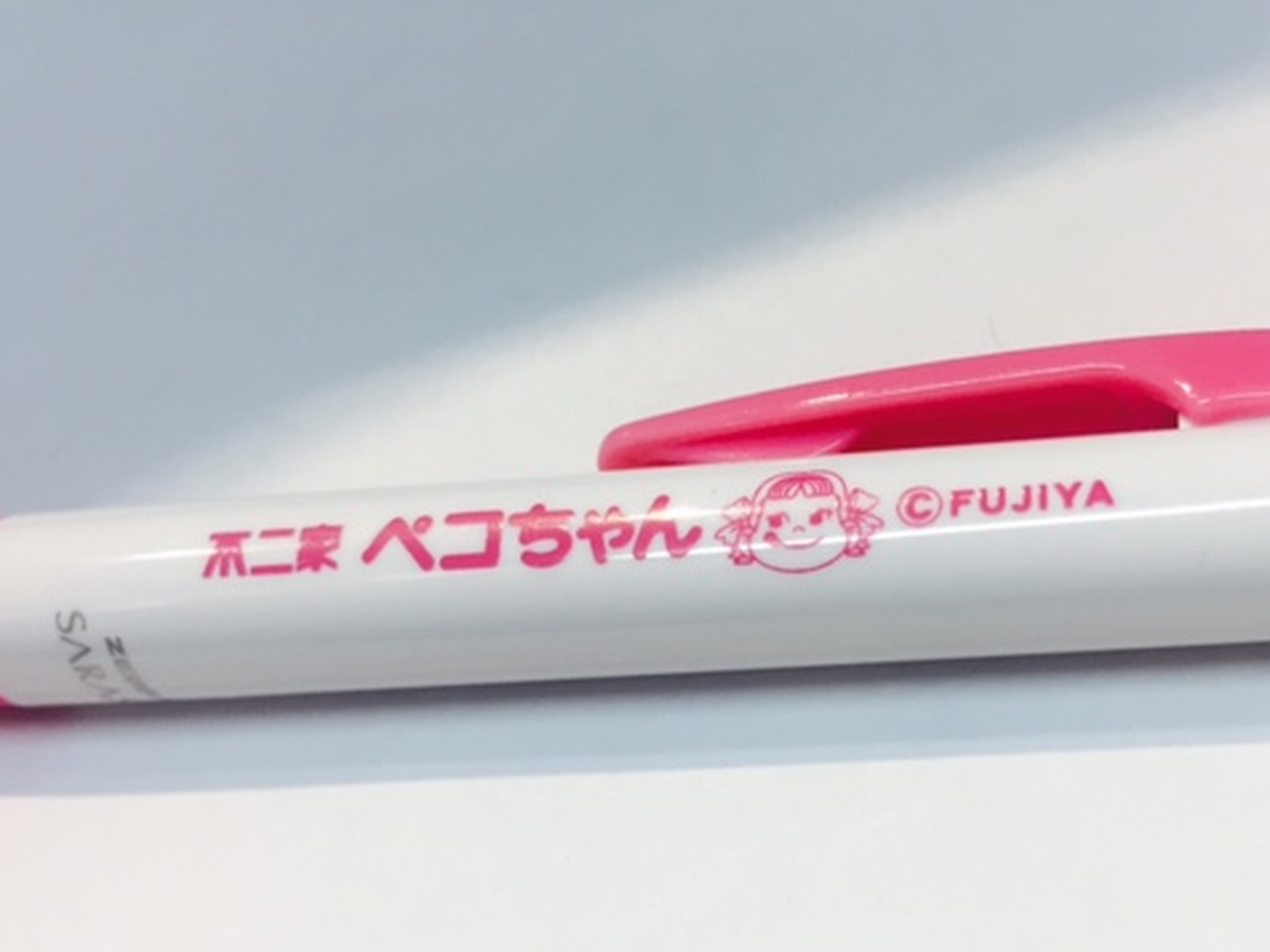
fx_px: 1431
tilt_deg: -49.6
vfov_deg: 36.4
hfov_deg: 47.7
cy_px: 635
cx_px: 723
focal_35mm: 39
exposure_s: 1/33
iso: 32
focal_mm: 4.15
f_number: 2.2
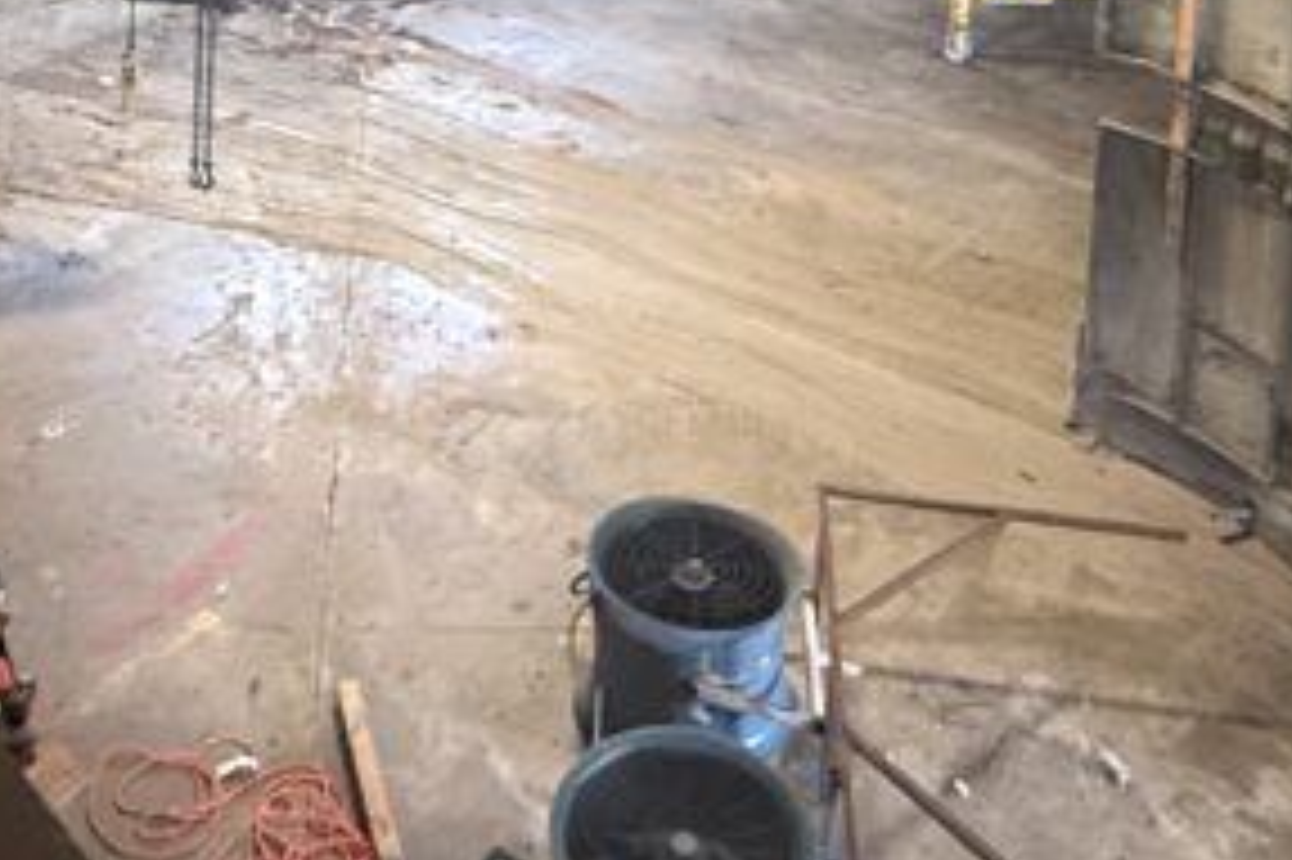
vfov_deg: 20.5
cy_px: -567
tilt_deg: -6.5
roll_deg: -3.4
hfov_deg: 38.1
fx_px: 1865
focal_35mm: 52
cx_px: 554
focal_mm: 2.22
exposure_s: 1/60
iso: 640
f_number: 2.2
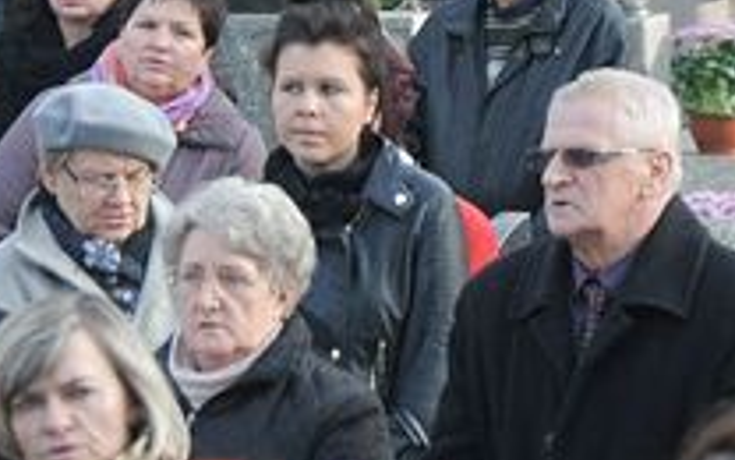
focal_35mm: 656
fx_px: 13142
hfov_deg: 3.2
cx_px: -21
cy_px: 101
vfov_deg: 2.0
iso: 800
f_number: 5.6
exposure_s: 1/400
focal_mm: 105
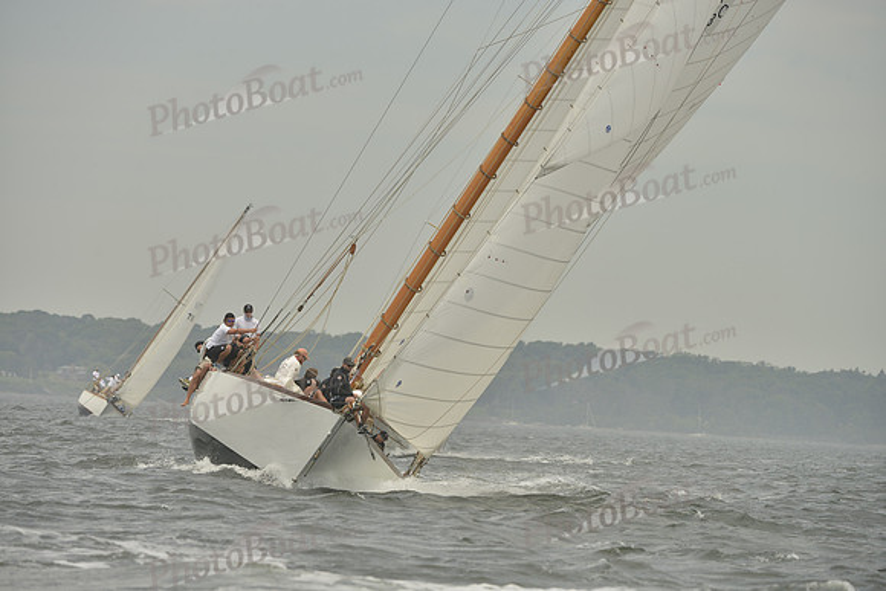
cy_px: 296
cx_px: 443
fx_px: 6646
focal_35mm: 270
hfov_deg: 7.6
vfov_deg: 5.1
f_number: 7.1
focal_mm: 270
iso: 280
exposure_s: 1/1250
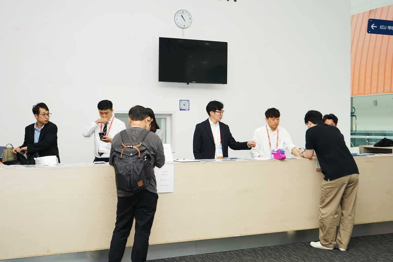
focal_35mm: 47
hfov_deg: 41.9
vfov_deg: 28.6
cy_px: 131
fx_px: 513
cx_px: 196
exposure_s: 1/200
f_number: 4.5
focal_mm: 47
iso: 400
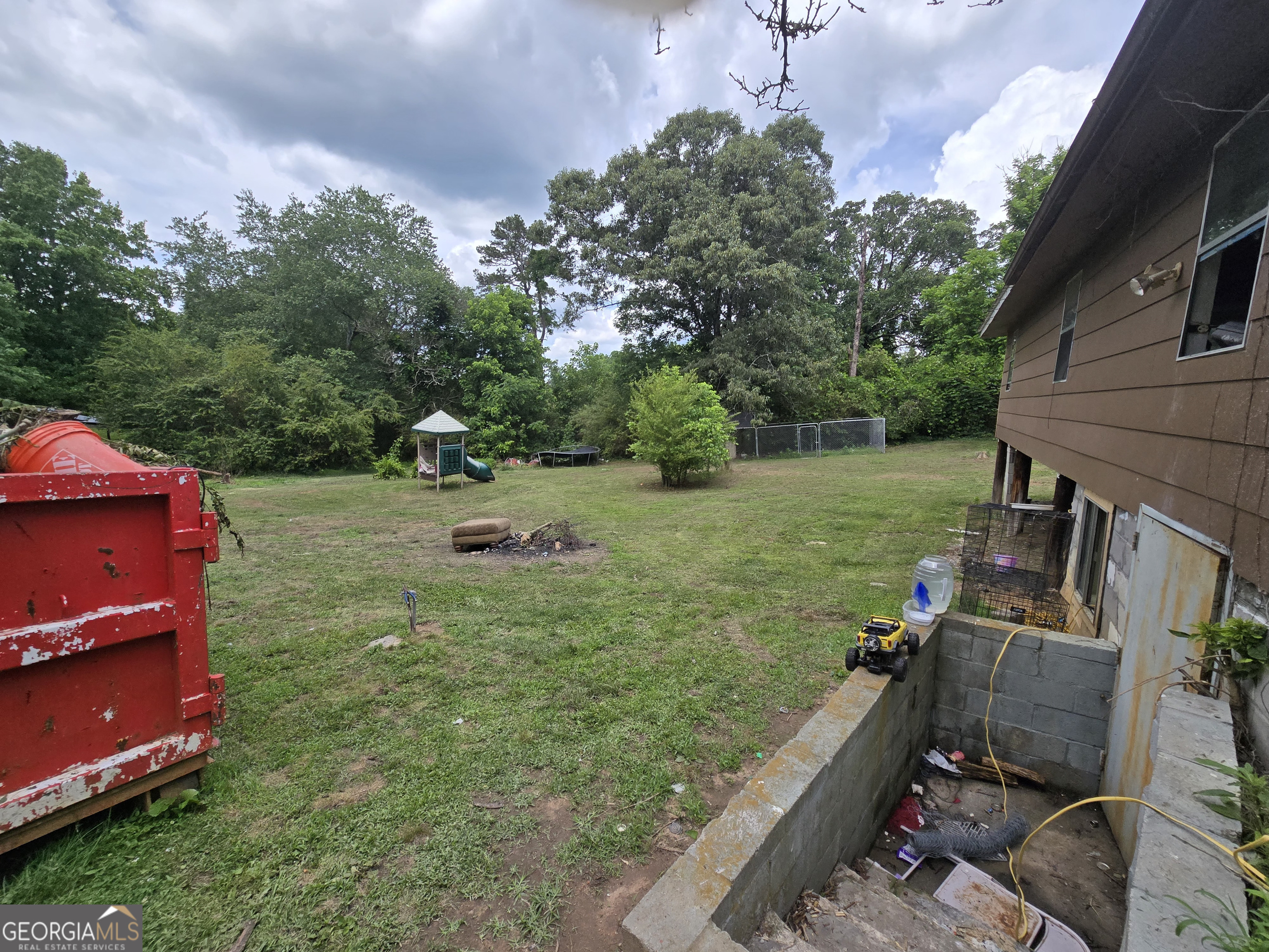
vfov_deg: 89.9
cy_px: 476
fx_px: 477
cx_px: 634
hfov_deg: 106.2
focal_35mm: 13
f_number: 2.2
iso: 50
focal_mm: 2.2
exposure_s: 1/1732
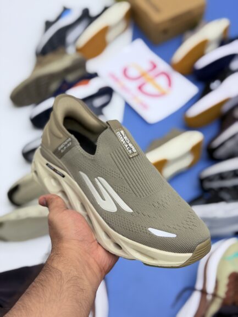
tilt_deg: -55.5
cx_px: 119
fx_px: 440
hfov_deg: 30.3
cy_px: 158
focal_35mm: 48
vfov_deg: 39.6
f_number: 1.78
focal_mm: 6.76
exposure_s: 1/288
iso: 64
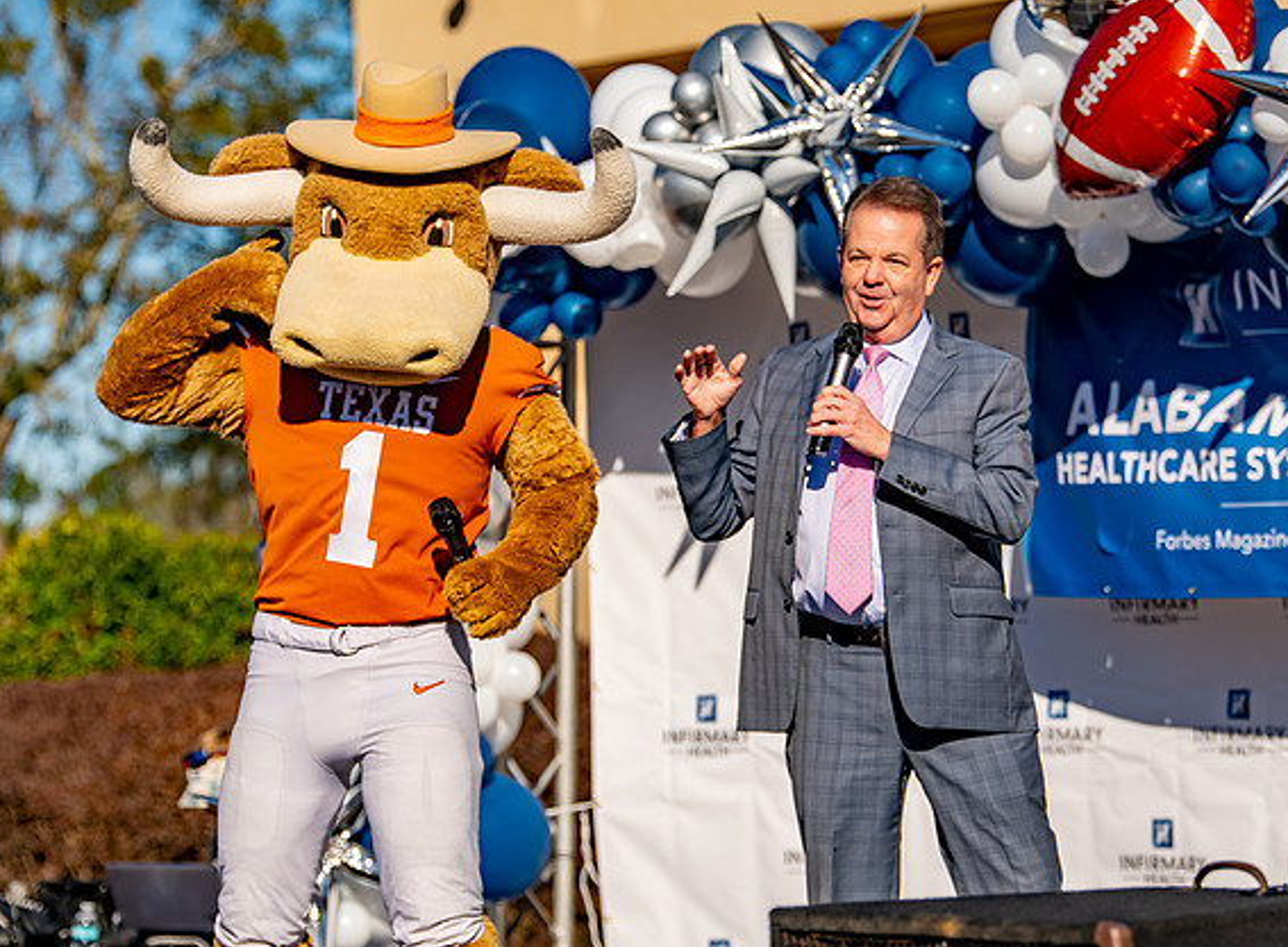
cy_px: 468
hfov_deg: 14.0
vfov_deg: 10.3
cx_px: 725
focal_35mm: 142
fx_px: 5247
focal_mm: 112
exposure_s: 1/2500
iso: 100
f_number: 3.5
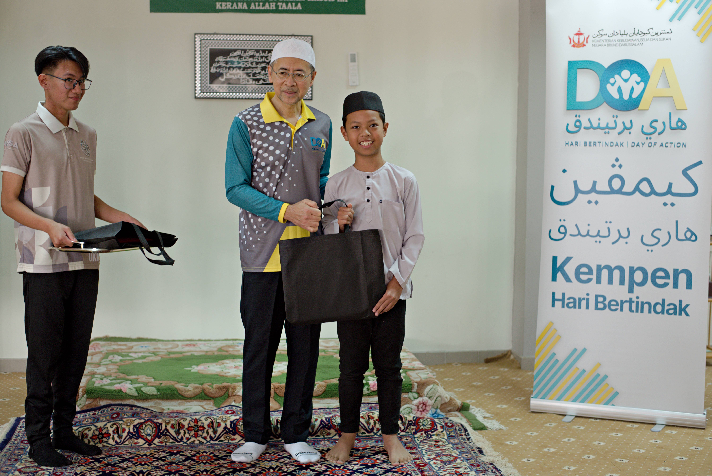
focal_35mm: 50
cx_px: 356
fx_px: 989
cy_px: 238
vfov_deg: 27.0
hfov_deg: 39.6
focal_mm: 50
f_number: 2.8
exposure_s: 1/80
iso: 800
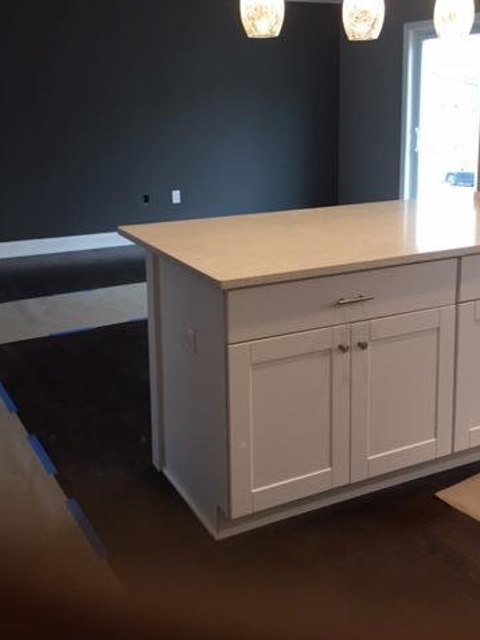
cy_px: 225
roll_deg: +0.8
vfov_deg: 47.2
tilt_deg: -12.6
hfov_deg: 36.8
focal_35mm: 39
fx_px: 721
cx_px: 255
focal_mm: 4.15
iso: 50
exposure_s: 1/30
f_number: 2.2
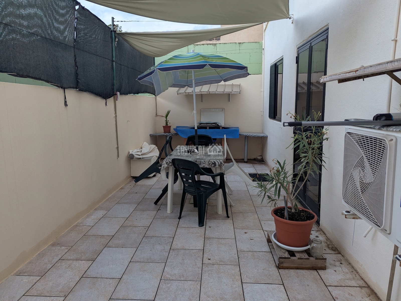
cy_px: 150
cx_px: 200
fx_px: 278
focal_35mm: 24
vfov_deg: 56.9
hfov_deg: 71.5
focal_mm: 6.81
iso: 129
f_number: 1.85
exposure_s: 1/54.8
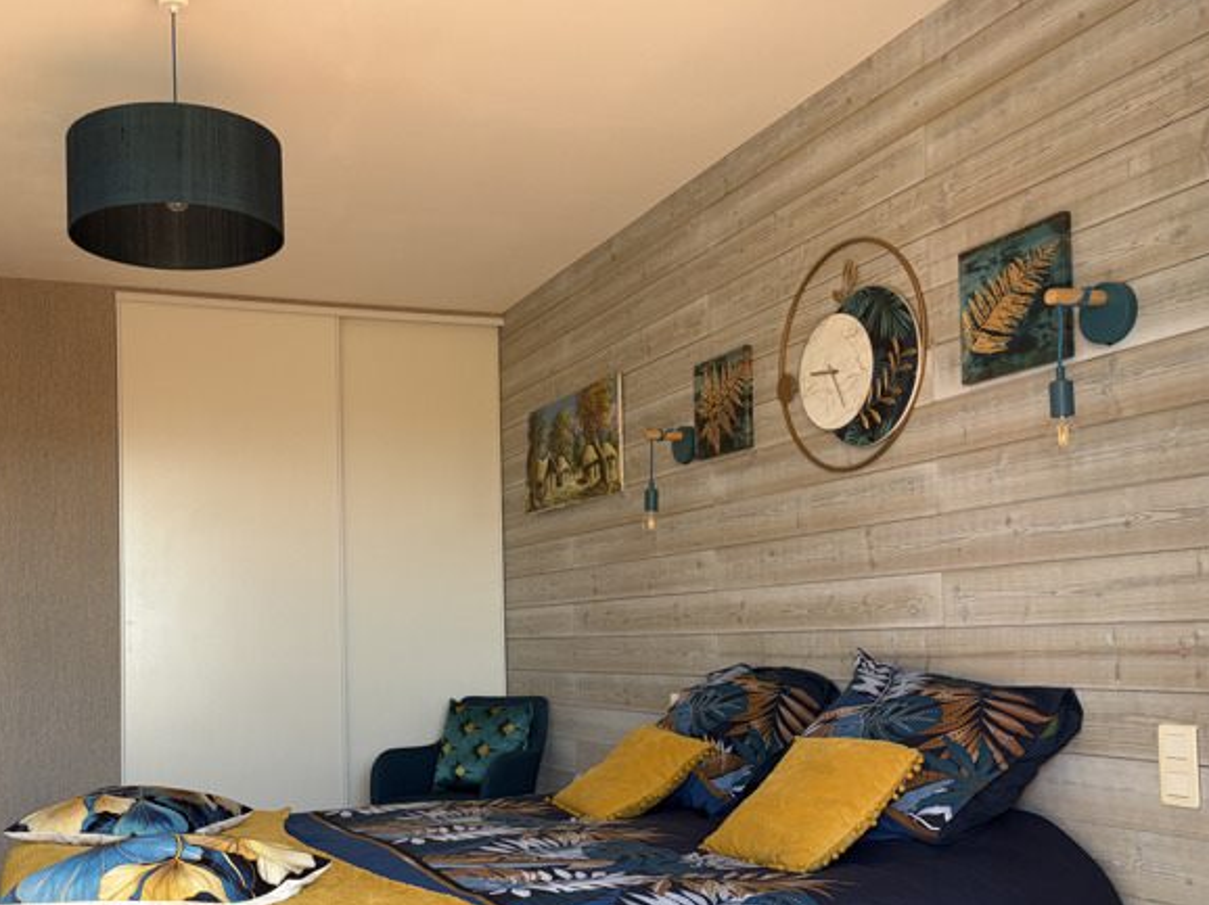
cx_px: 456
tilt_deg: +2.9
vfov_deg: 39.3
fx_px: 1257
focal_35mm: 36
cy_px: 587
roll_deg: +2.3
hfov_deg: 50.9
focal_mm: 5.96
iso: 50
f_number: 1.6
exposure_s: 1/121
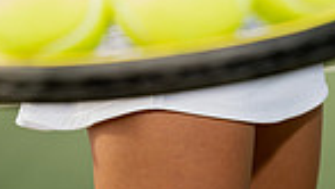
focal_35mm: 196
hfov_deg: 11.0
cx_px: 144
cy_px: -305
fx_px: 1743
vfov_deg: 5.9
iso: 100
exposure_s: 1/250
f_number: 4.5
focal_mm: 61
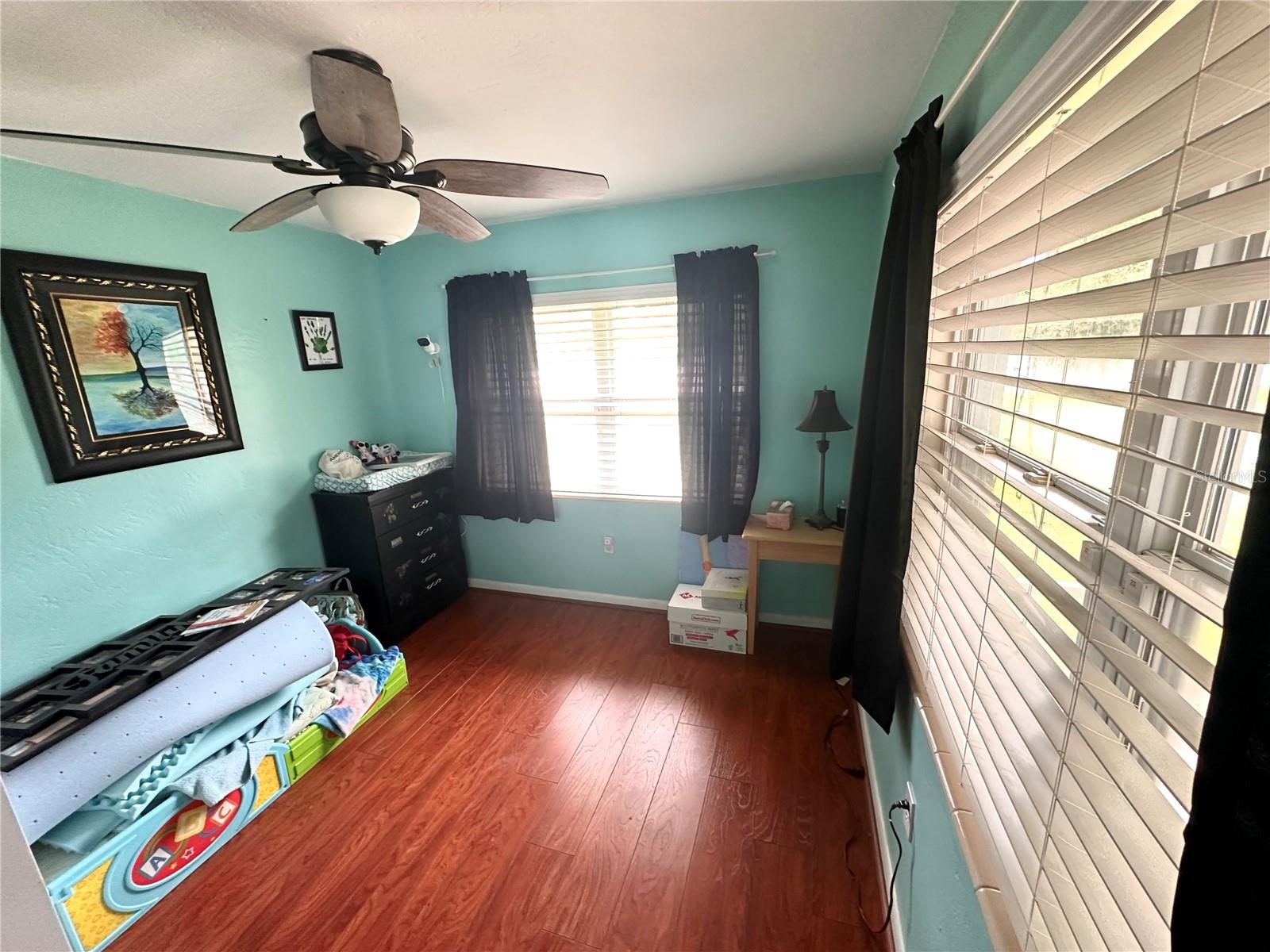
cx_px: 635
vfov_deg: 85.7
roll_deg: +2.2
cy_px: 476
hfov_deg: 102.1
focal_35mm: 14
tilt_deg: -13.8
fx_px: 514
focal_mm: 2.22
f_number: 2.2
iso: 320
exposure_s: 1/80
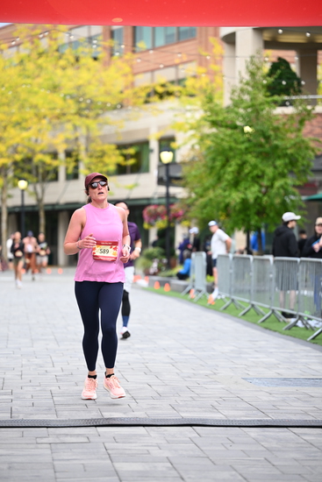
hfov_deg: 11.9
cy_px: 241
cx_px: 161
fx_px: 1542
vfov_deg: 17.8
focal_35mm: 115
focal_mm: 115
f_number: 2.8
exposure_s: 1/1600
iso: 640
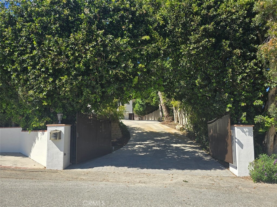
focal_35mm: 23
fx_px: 184
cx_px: 138
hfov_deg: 73.9
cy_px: 104
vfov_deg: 58.9
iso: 12
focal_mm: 6.3
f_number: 1.7
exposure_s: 1/430
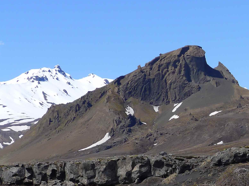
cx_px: 287
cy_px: 133
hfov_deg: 15.0
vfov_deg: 11.6
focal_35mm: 128
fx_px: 921
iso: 80
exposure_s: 1/1000
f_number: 4
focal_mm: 11.7
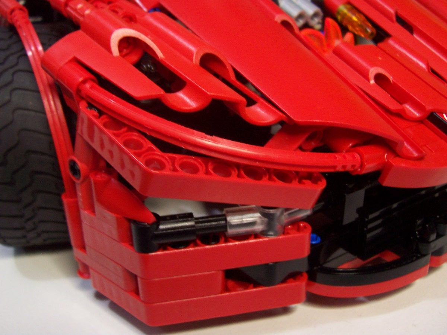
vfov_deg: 38.7
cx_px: 224
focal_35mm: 37
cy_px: 168
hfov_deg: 50.1
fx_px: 478
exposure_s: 1/20
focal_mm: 5.6
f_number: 2.8
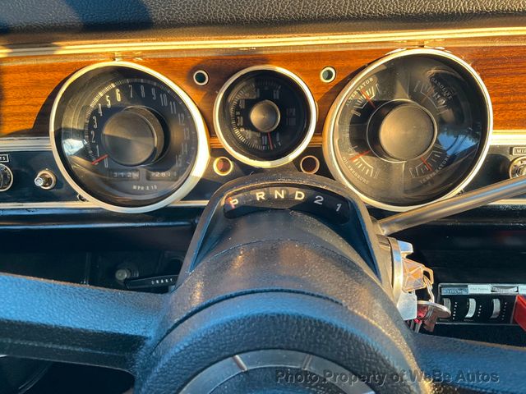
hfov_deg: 61.7
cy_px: 197
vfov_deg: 48.2
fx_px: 441
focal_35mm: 29
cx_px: 263
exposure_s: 1/116
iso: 64
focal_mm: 3
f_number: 1.8
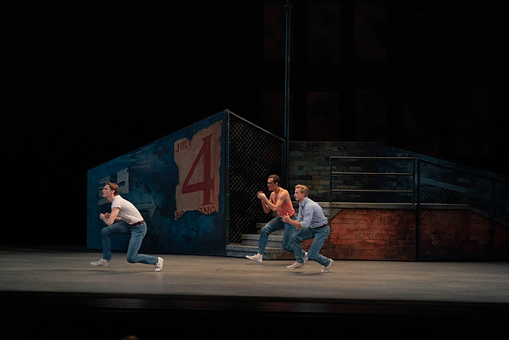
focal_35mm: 119
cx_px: 254
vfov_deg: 11.5
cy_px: 170
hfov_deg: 17.2
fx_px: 1683
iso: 3200
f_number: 4.5
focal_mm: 119
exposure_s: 1/400
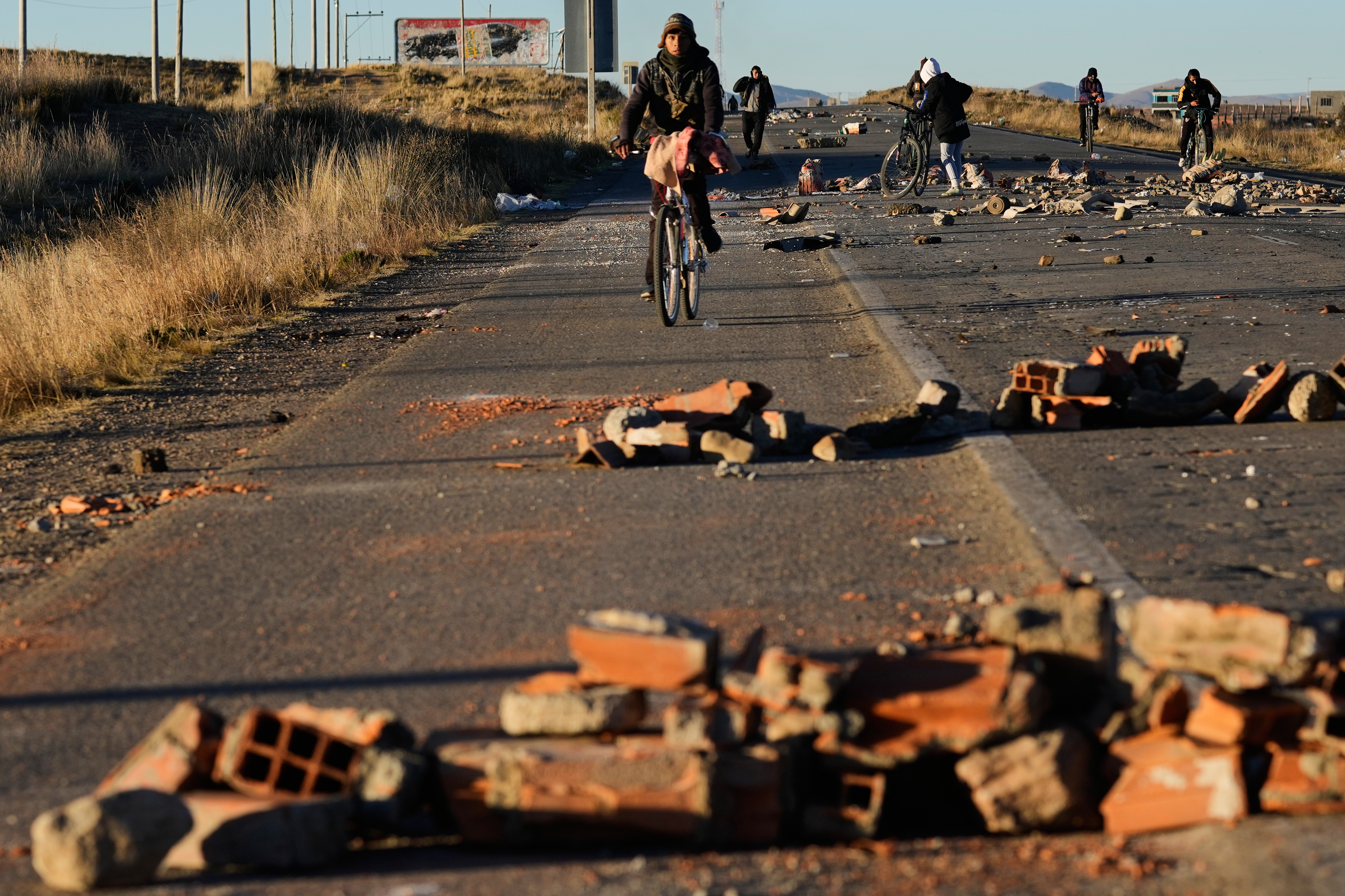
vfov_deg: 9.3
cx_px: 768
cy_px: 428
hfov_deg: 13.9
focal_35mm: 148
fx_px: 5529
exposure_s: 1/1250
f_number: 4
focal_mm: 85
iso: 250
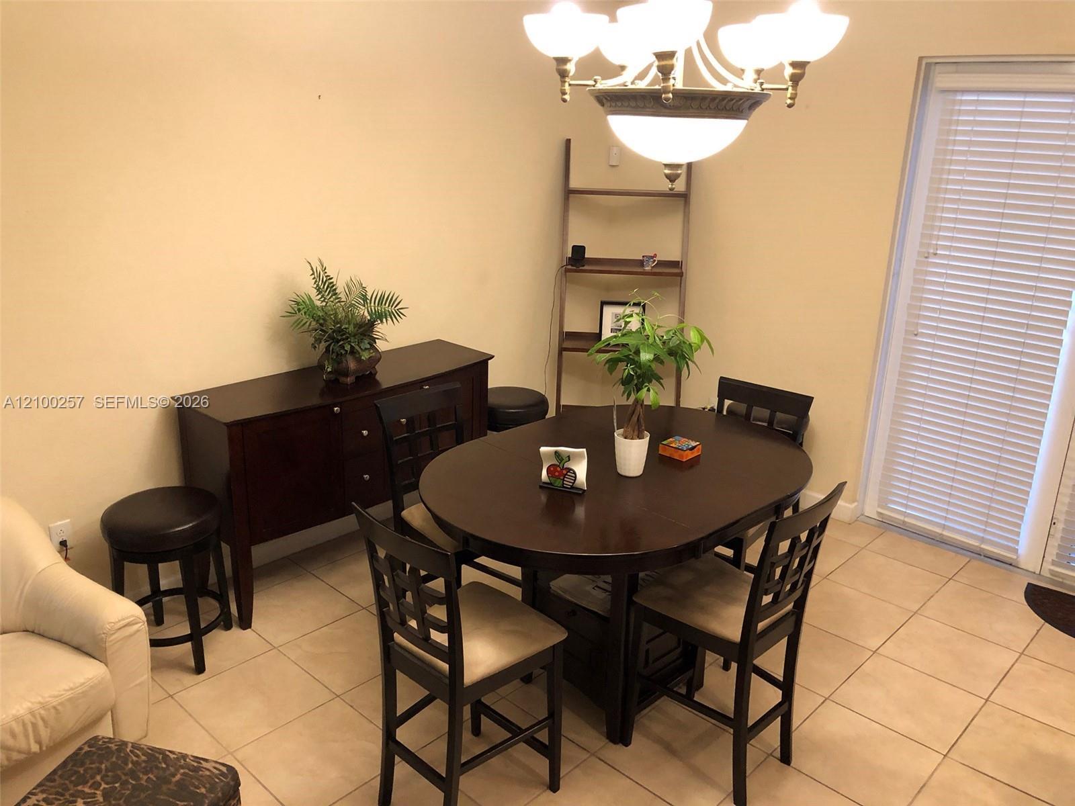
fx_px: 870
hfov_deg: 63.4
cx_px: 538
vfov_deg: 49.7
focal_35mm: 28
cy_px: 403
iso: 100
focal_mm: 3.99
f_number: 1.8
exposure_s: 1/15
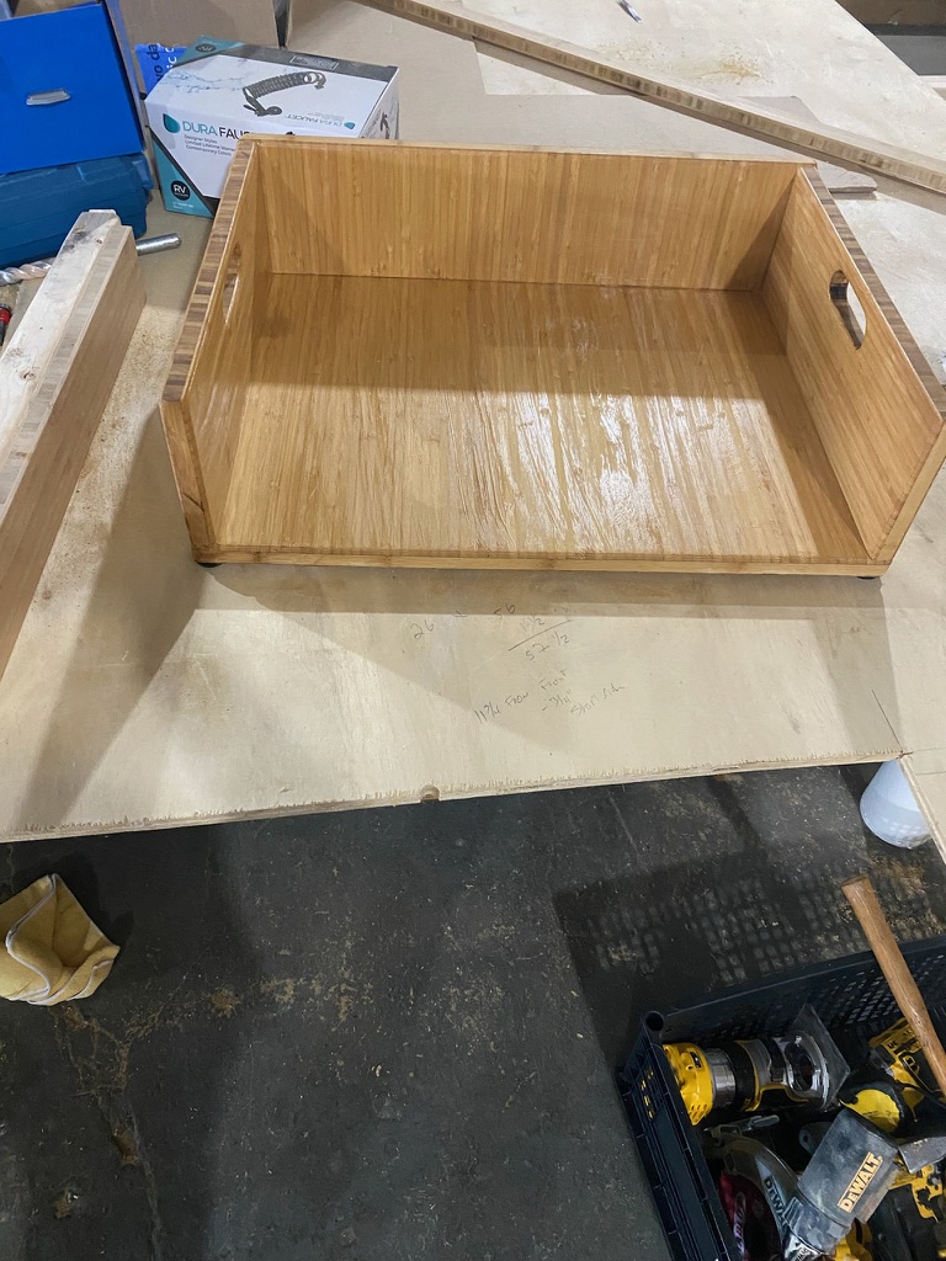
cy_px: 630
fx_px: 947
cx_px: 473
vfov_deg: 67.3
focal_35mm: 26
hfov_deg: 53.1
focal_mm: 4.25
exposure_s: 1/58
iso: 500
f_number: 1.8
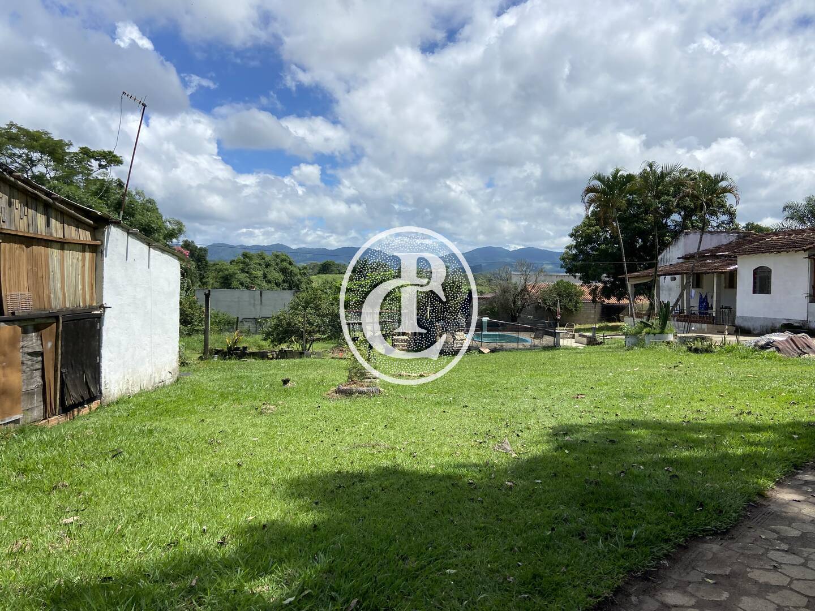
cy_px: 306
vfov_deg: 53.1
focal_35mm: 26
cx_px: 408
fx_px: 612
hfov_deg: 67.3
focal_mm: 4.25
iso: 32
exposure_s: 1/4444
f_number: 1.8
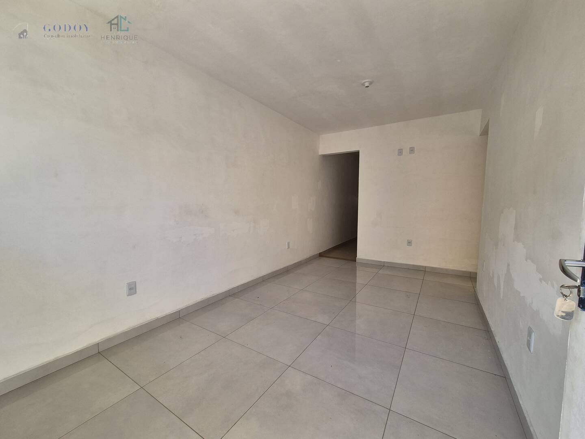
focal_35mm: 13
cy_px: 220
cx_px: 292
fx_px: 220
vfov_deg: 89.9
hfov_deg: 106.2
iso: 100
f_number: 2.2
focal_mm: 2.2
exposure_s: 1/316
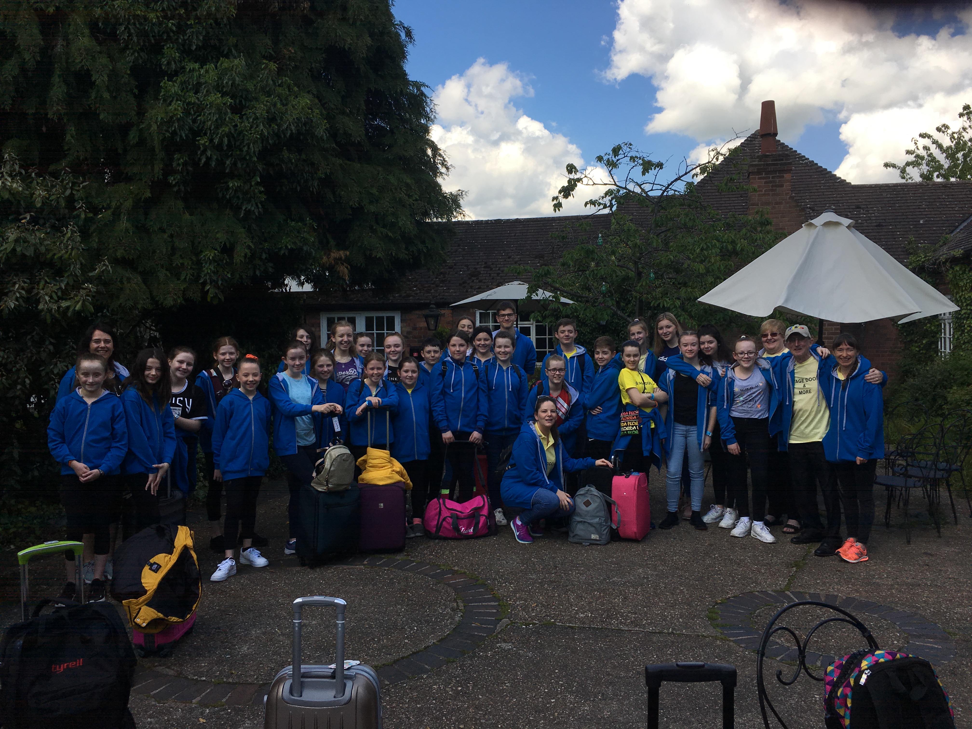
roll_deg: -0.2
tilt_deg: -2.9
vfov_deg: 48.2
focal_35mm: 29
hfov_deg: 61.7
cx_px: 486
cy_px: 364
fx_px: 814
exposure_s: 1/1350
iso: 25
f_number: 2.2
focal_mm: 4.15
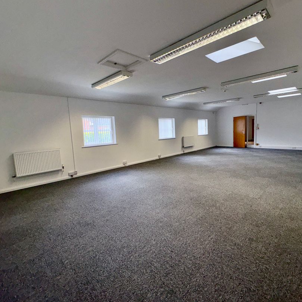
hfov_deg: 83.7
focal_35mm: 17
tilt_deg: -6.2
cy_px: 147
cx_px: 165
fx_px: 168
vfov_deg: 83.9
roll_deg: +2.4
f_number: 2.2
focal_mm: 2.22
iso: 32
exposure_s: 1/122
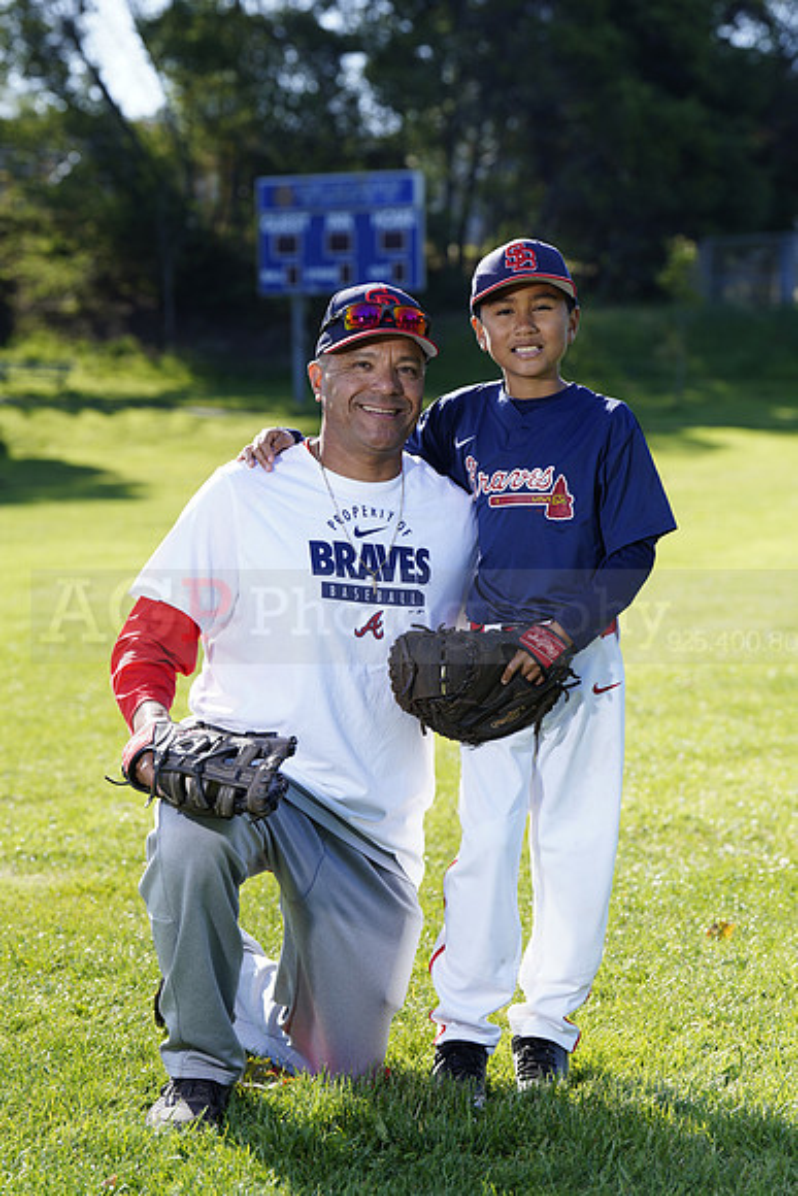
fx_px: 3389
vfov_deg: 20.0
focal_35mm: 102
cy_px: 598
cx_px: 399
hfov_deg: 13.4
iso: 100
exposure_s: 1/250
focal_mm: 102
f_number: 5
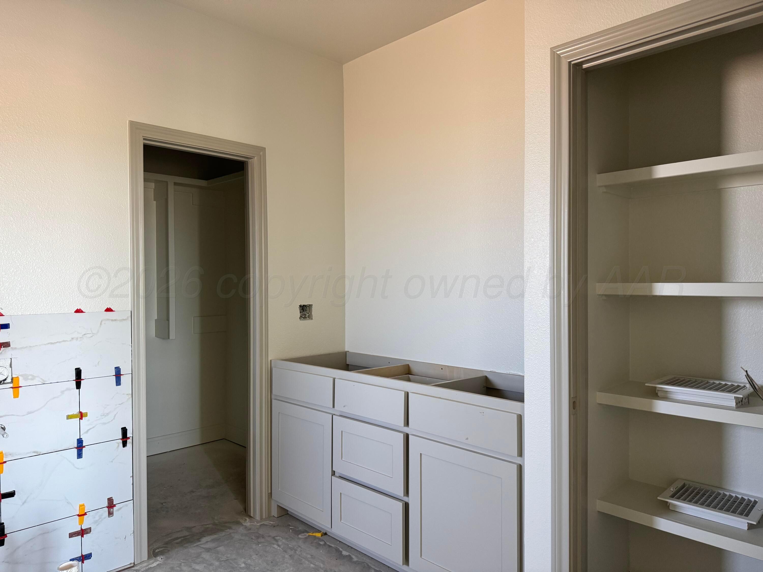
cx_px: 382
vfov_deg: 56.8
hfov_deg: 71.6
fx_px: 529
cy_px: 286
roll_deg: +0.3
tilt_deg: -0.8
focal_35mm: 24
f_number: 1.78
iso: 200
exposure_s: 1/113
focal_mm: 6.76
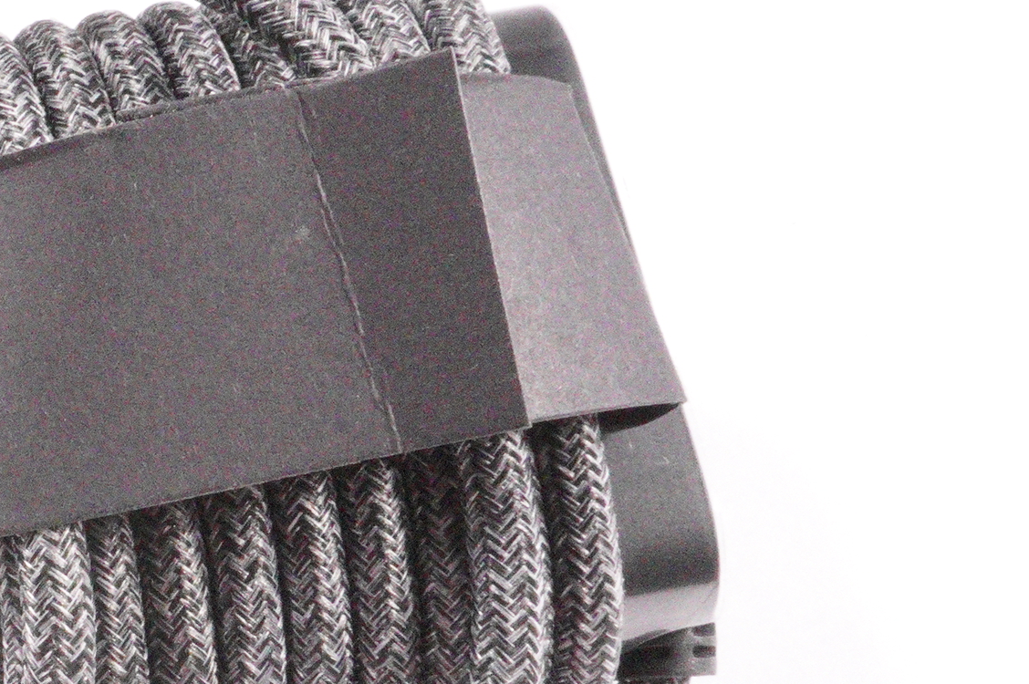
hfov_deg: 23.8
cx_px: -103
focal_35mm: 80
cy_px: 572
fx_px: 2285
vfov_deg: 16.9
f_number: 22
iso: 12800
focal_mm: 20
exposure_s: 1/250
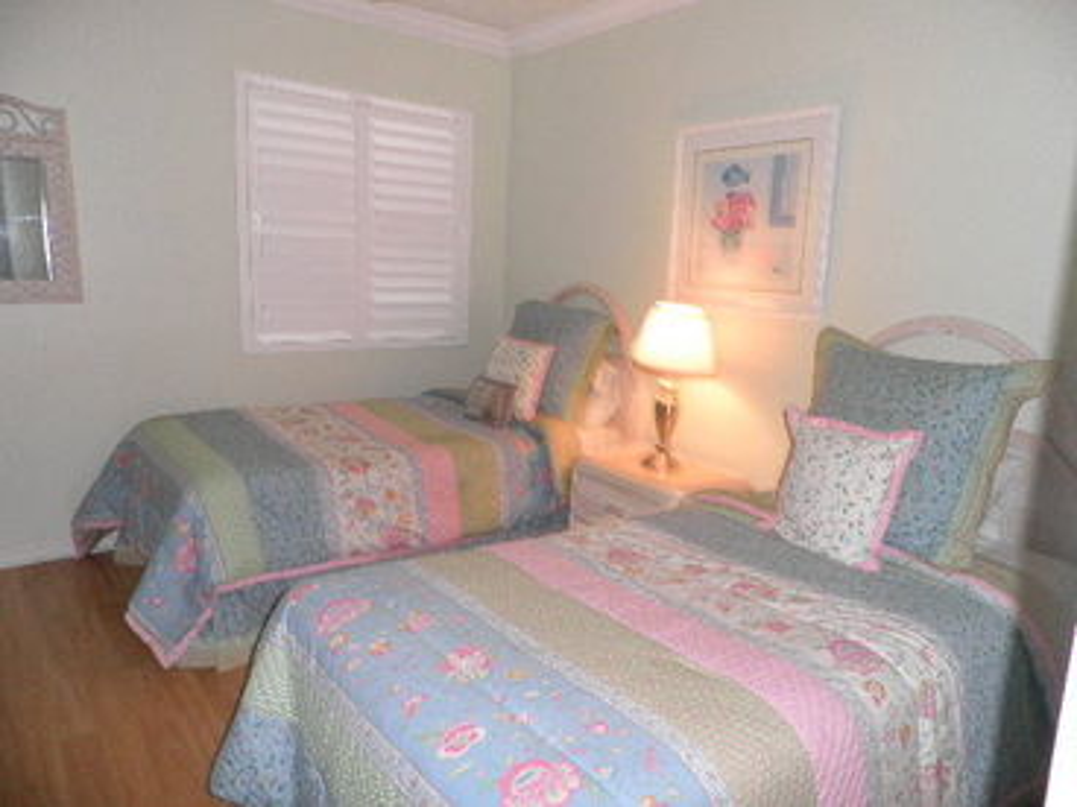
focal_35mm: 24
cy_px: 404
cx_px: 538
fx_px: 747
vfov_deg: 56.8
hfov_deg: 71.6
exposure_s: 1/30
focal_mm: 4.3
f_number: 3.3
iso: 160
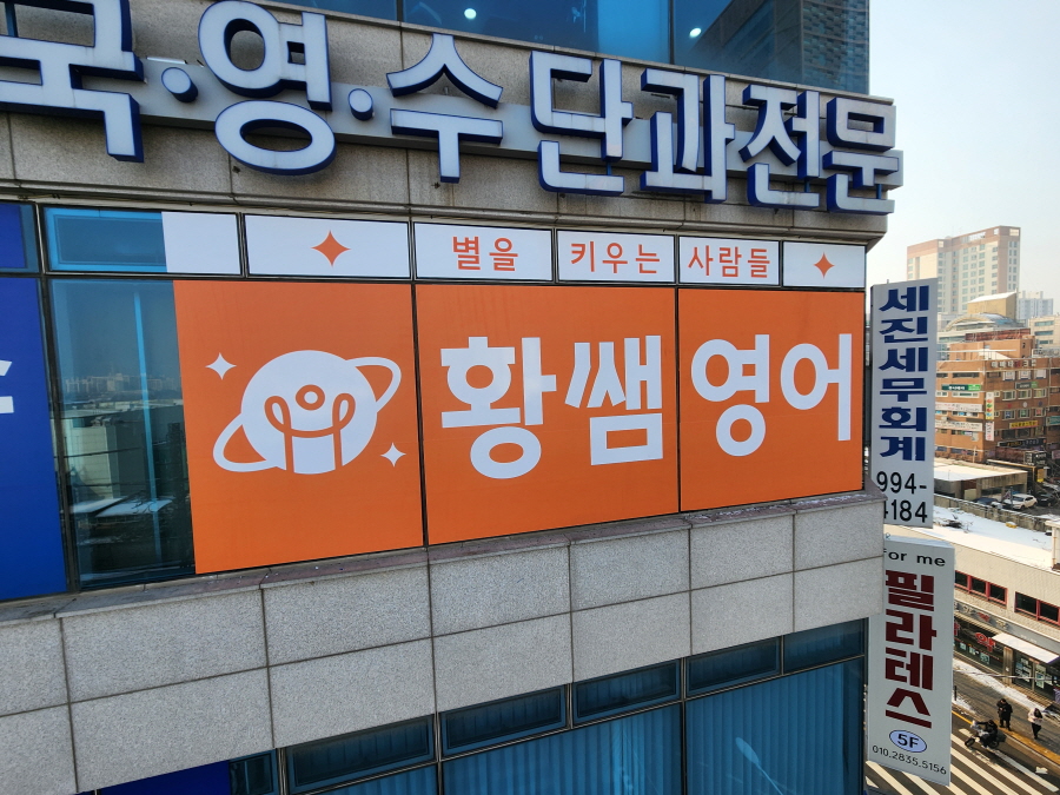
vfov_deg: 89.9
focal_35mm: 13
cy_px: 398
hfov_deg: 106.2
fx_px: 398
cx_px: 530
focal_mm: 2.2
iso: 50
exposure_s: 1/726
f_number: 2.2
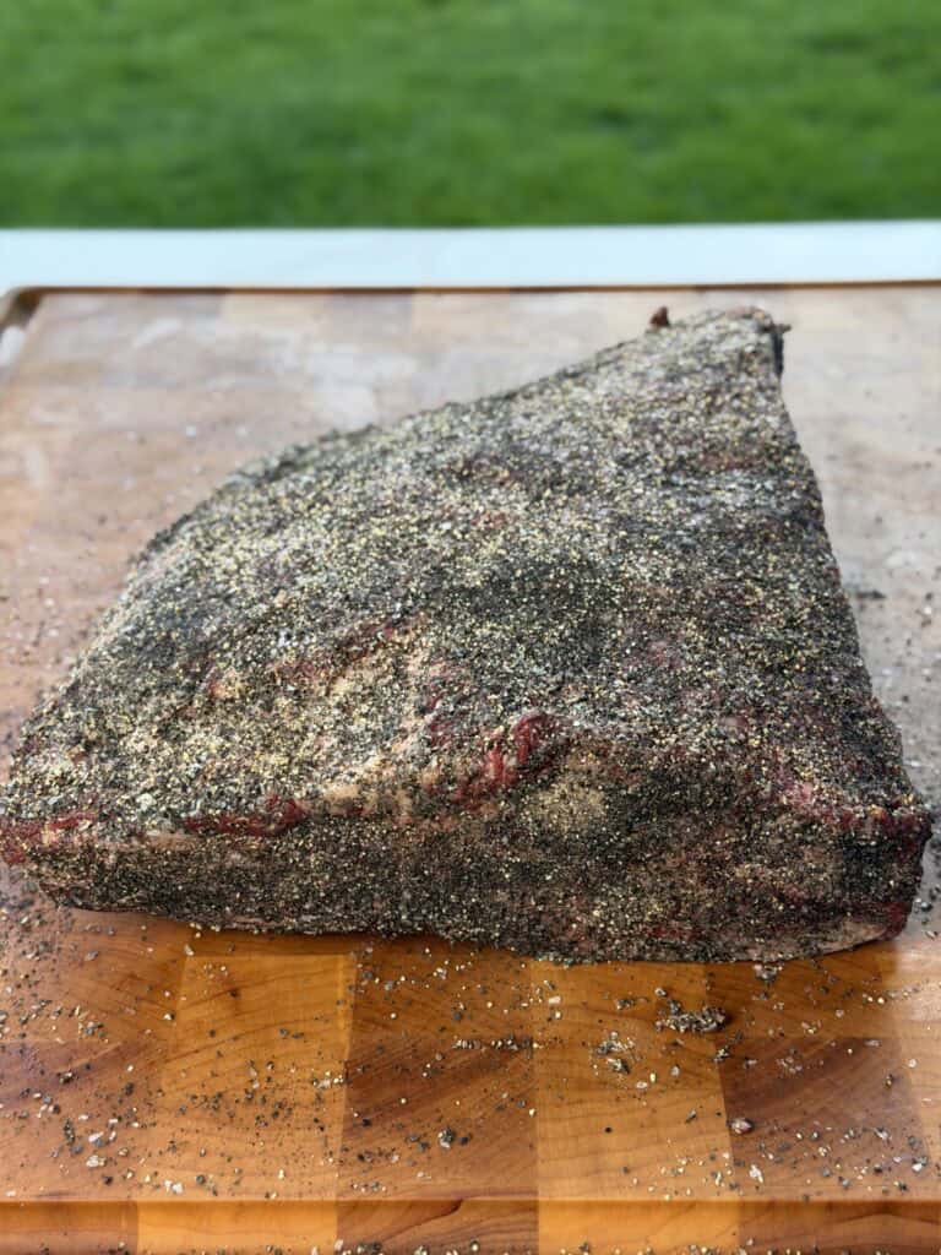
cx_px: 470
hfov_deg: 30.3
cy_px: 628
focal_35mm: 48
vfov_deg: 39.7
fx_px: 1740
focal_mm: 6.8
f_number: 1.8
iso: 64
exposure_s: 1/193
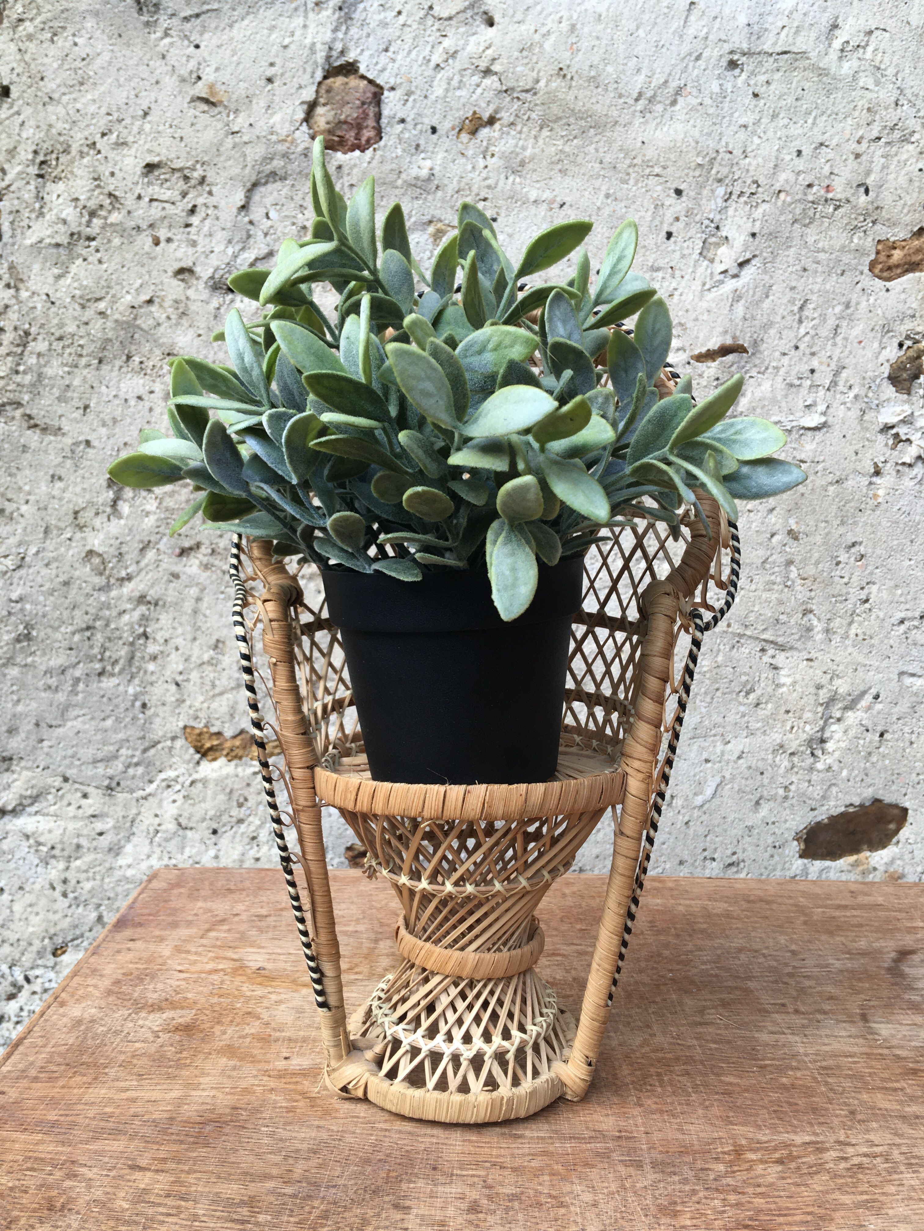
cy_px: 616
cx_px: 462
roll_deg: -0.8
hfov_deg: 48.2
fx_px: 1032
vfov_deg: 61.7
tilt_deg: -8.7
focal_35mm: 29
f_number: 2.2
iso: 40
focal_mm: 4.15
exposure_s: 1/100
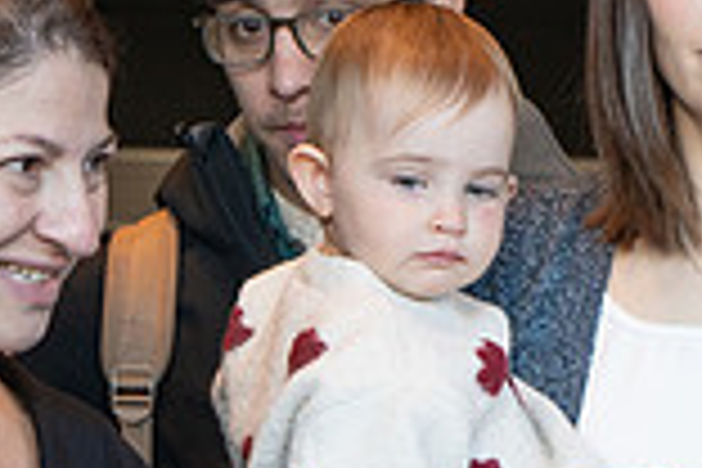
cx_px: 792
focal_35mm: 353
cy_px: 616
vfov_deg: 3.9
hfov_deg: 5.8
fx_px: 6883
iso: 2000
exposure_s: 1/160
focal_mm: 85
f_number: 6.3
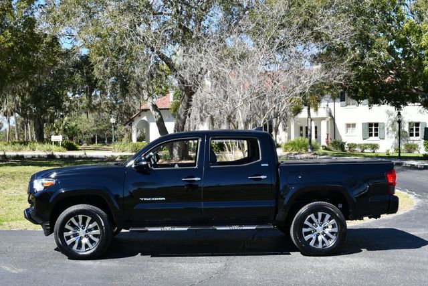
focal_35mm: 44
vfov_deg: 30.5
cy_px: 143
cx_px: 214
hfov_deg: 44.5
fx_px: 523
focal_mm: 22
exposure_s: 1/250
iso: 140
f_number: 8
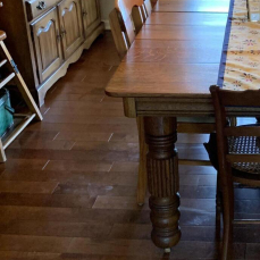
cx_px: 253
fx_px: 569
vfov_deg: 25.7
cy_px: 107
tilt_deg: -25.9
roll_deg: -0.5
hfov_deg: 24.7
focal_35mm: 67
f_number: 1.8
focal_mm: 4.25
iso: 250
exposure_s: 1/60
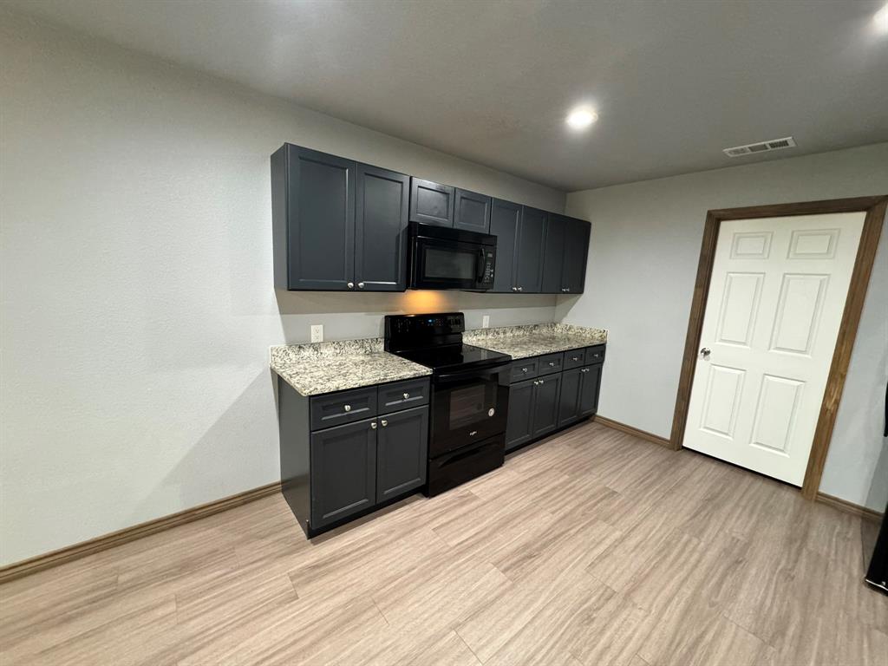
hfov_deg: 102.1
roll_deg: -3.1
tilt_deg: -10.1
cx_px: 444
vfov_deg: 85.7
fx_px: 359
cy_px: 333
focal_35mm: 14
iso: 800
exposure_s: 1/60
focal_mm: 2.22
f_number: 2.2
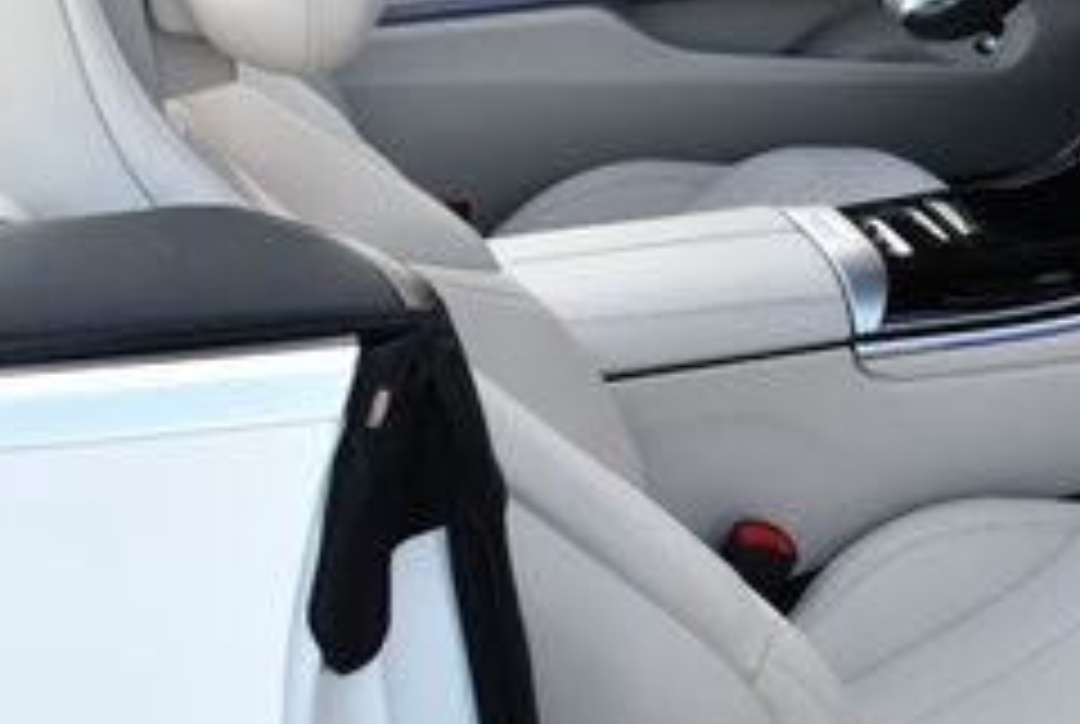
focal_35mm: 96
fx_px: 2885
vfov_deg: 14.3
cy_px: 382
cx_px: 1202
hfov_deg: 20.2
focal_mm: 18
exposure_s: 1/250
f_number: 5.6
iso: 400
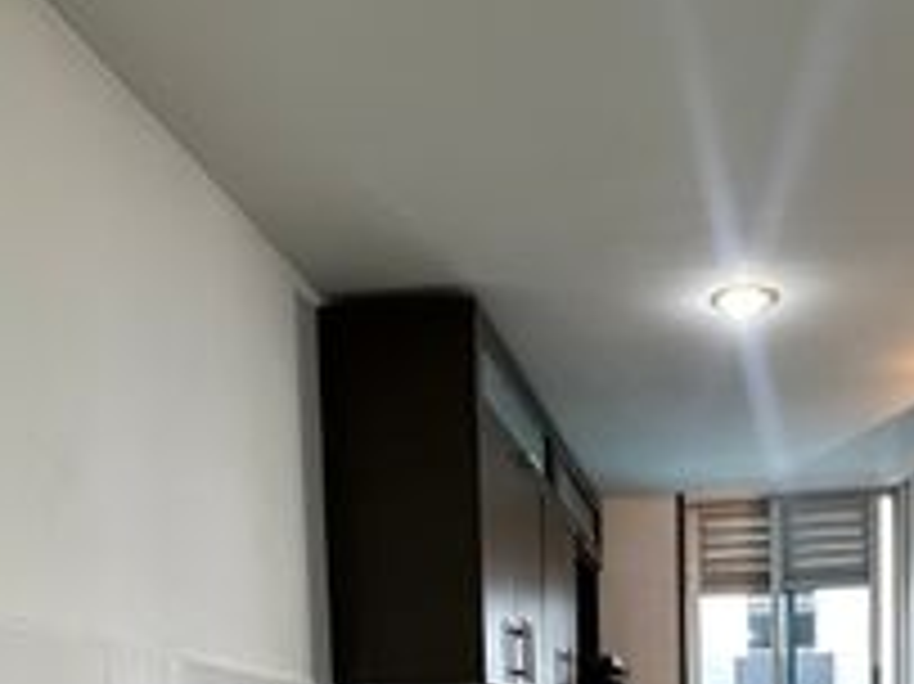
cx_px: 628
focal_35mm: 46
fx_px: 1214
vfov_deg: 26.9
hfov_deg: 40.6
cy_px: 873
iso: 250
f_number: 2.2
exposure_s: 1/120
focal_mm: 2.22
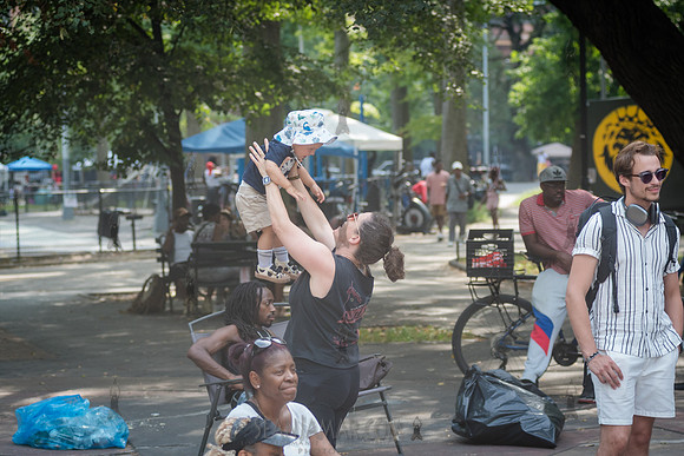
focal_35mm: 119
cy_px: 266
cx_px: 342
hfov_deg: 17.2
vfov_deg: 11.5
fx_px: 2259
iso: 500
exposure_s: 1/500
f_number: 4
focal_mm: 92
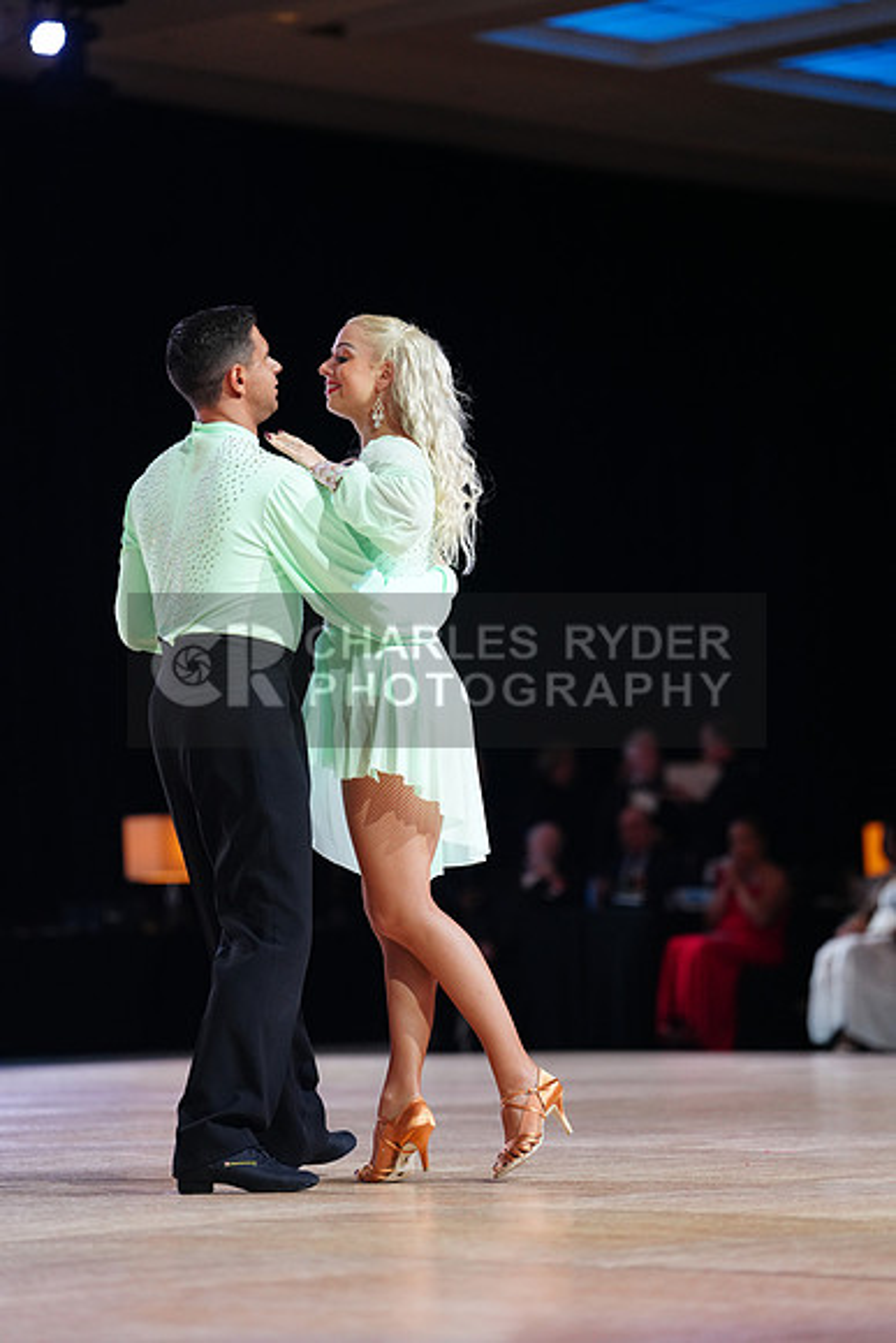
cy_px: 672
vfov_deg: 15.3
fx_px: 4999
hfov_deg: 10.2
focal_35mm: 134
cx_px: 448
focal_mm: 134
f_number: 2.8
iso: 2000
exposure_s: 1/500
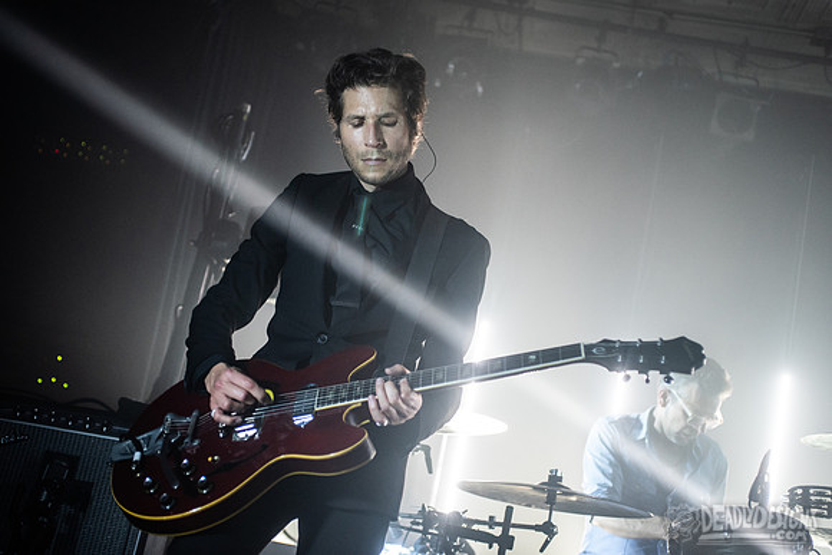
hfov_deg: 34.5
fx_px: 1341
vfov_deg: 23.4
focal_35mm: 58
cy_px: 278
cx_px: 416
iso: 3200
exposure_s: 1/160
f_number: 3.2
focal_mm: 58
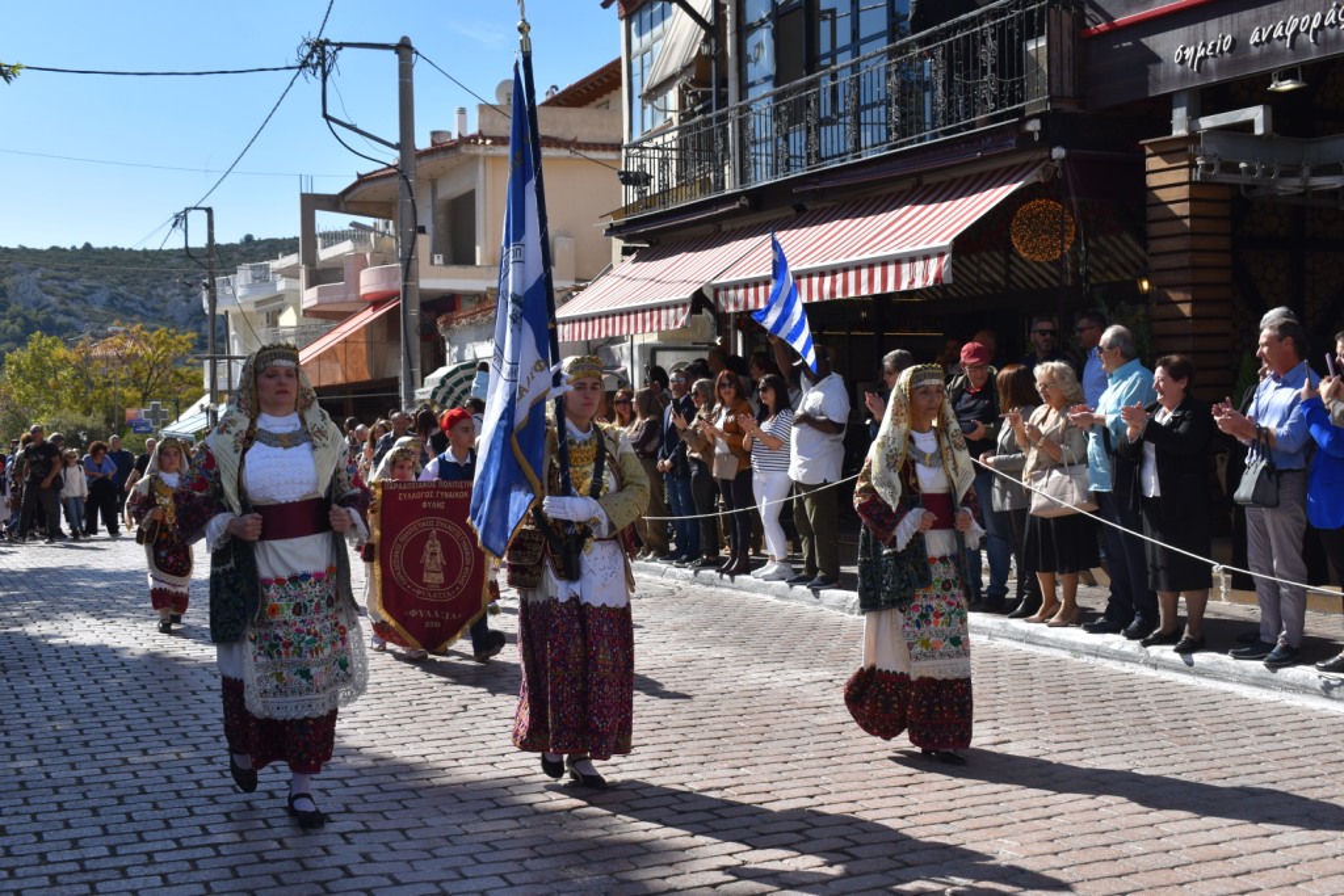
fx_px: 1568
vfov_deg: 31.9
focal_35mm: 42
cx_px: 672
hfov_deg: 46.4
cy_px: 448
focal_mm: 28
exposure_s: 1/320
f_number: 9
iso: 100
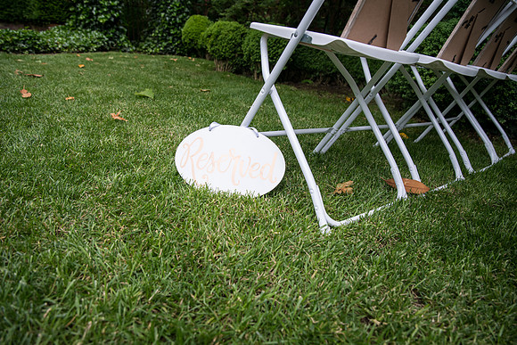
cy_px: 172
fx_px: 345
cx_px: 258
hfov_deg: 73.7
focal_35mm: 24
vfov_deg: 53.2
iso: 400
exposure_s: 1/320
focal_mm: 24
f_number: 4.5
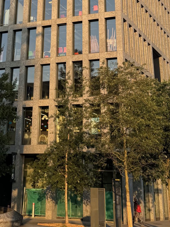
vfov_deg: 25.7
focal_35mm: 69
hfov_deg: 21.2
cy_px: -35
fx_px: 452
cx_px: 51
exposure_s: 1/995
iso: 80
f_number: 1.78
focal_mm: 6.76
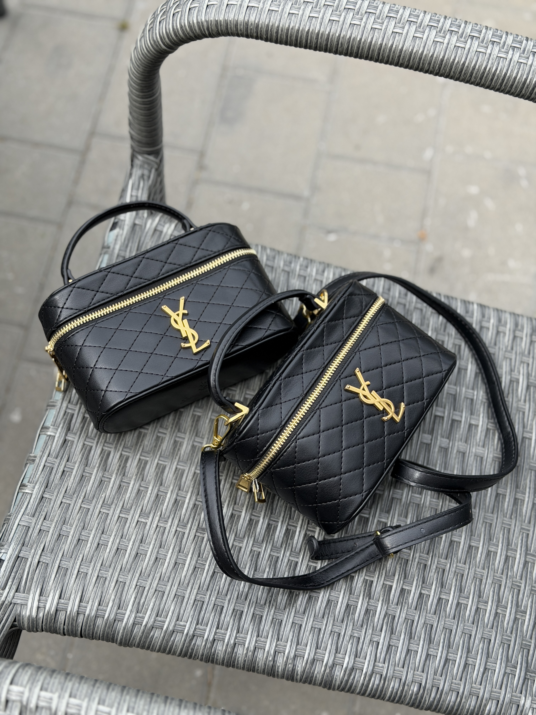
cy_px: 358
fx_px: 991
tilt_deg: -65.6
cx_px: 268
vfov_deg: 39.7
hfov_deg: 30.3
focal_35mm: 48
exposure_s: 1/1116
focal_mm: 6.76
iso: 64
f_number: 1.78
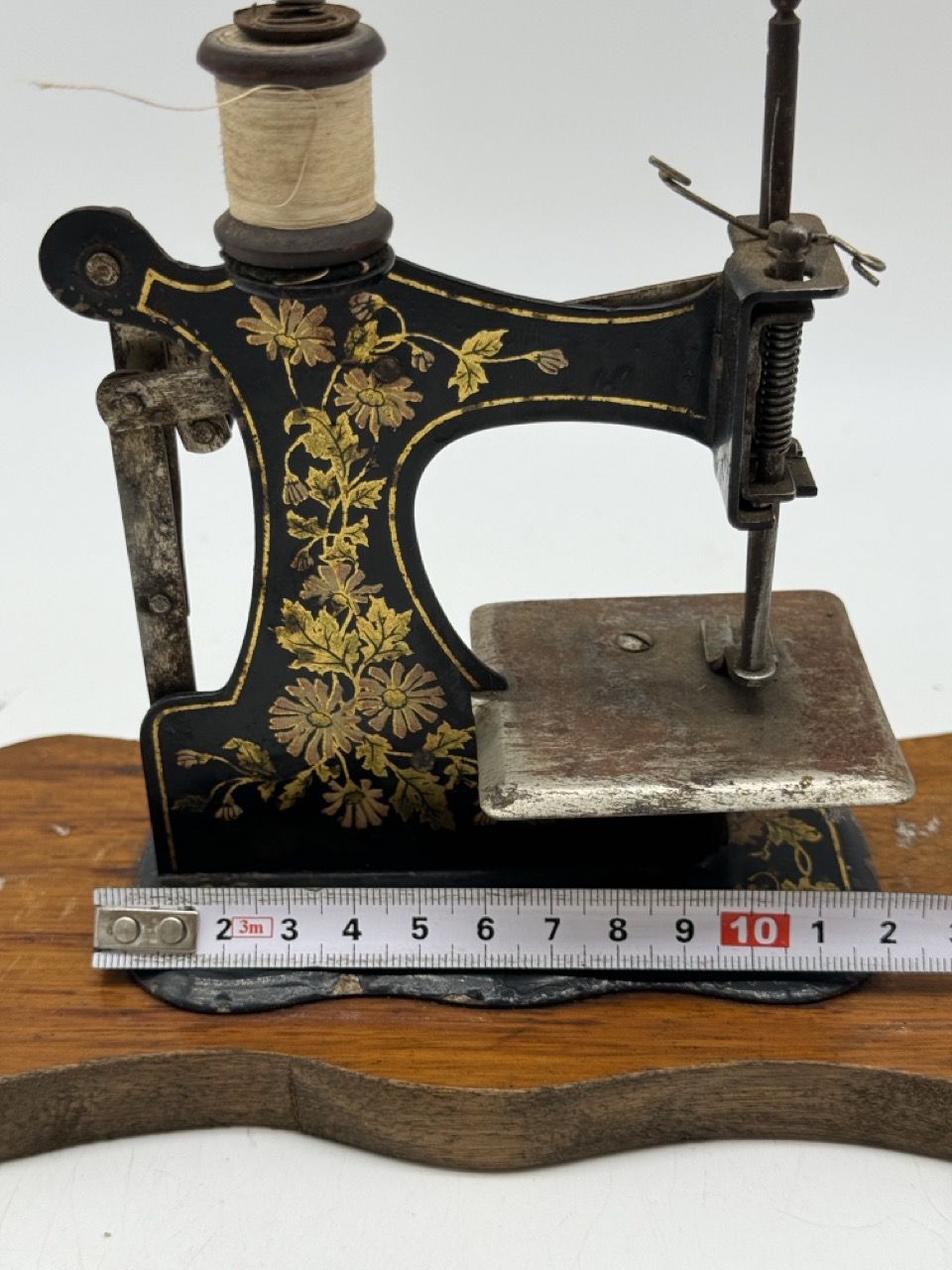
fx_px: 1760
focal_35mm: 48
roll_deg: +1.6
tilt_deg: -32.0
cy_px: 635
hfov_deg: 30.3
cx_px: 476
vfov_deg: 39.7
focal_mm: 6.76
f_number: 1.78
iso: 64
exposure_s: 1/374
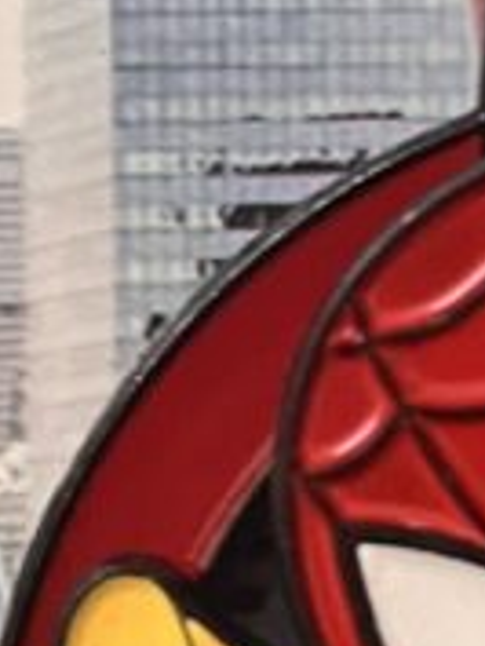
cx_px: 638
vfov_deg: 20.0
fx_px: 1829
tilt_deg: -82.7
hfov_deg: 14.5
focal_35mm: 98
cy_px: 279
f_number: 1.6
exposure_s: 1/33
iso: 400
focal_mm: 5.1
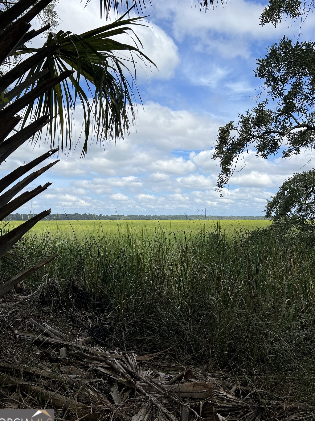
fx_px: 364
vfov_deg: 59.9
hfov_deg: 46.8
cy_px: 191
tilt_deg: +3.7
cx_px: 164
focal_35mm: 30
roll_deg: +0.0
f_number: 1.5
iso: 50
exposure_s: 1/4831
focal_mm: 5.7
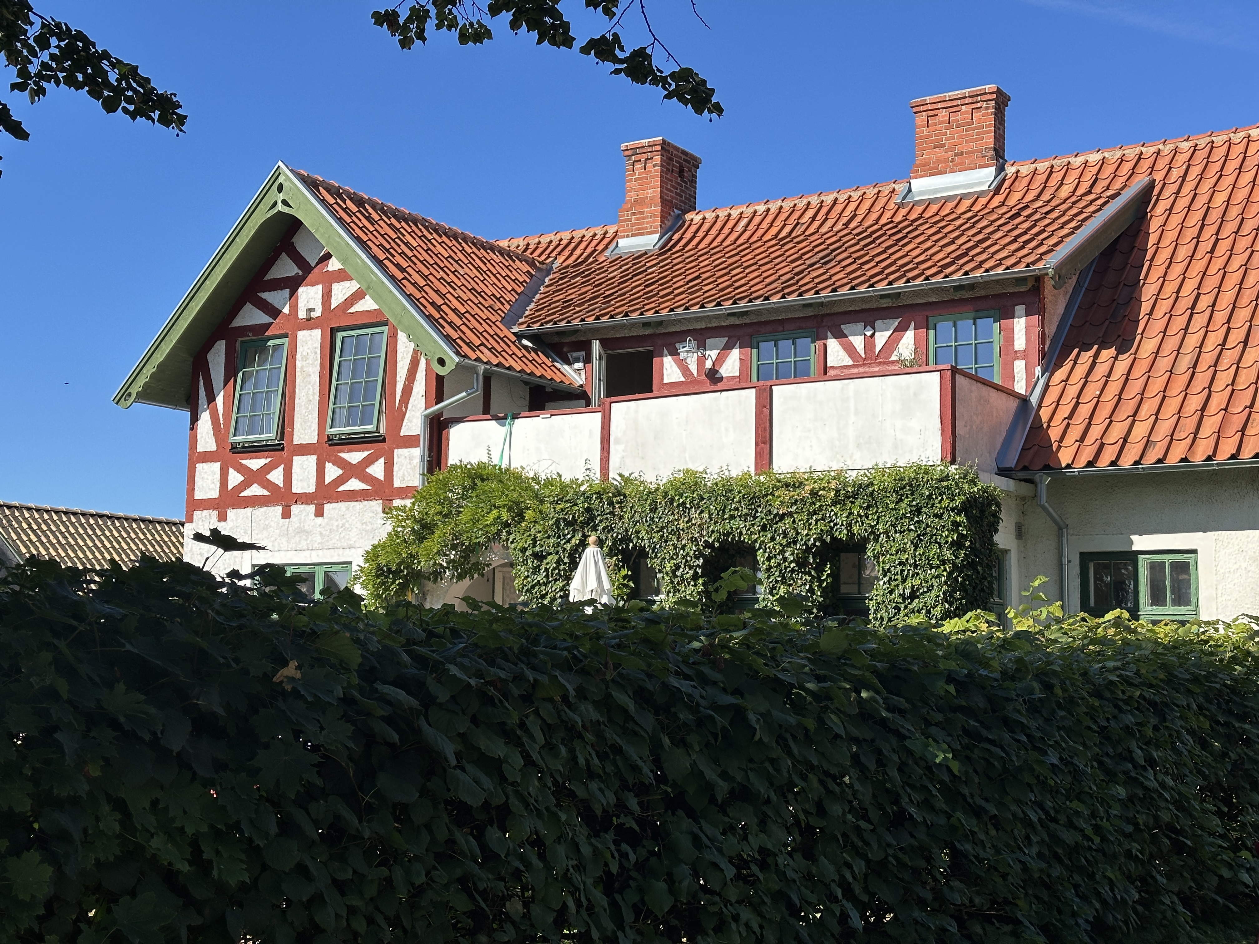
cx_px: 630
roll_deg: -1.2
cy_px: 472
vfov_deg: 30.3
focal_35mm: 48
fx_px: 1746
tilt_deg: +6.8
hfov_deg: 39.7
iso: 64
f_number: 1.78
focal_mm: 6.86
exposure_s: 1/2809
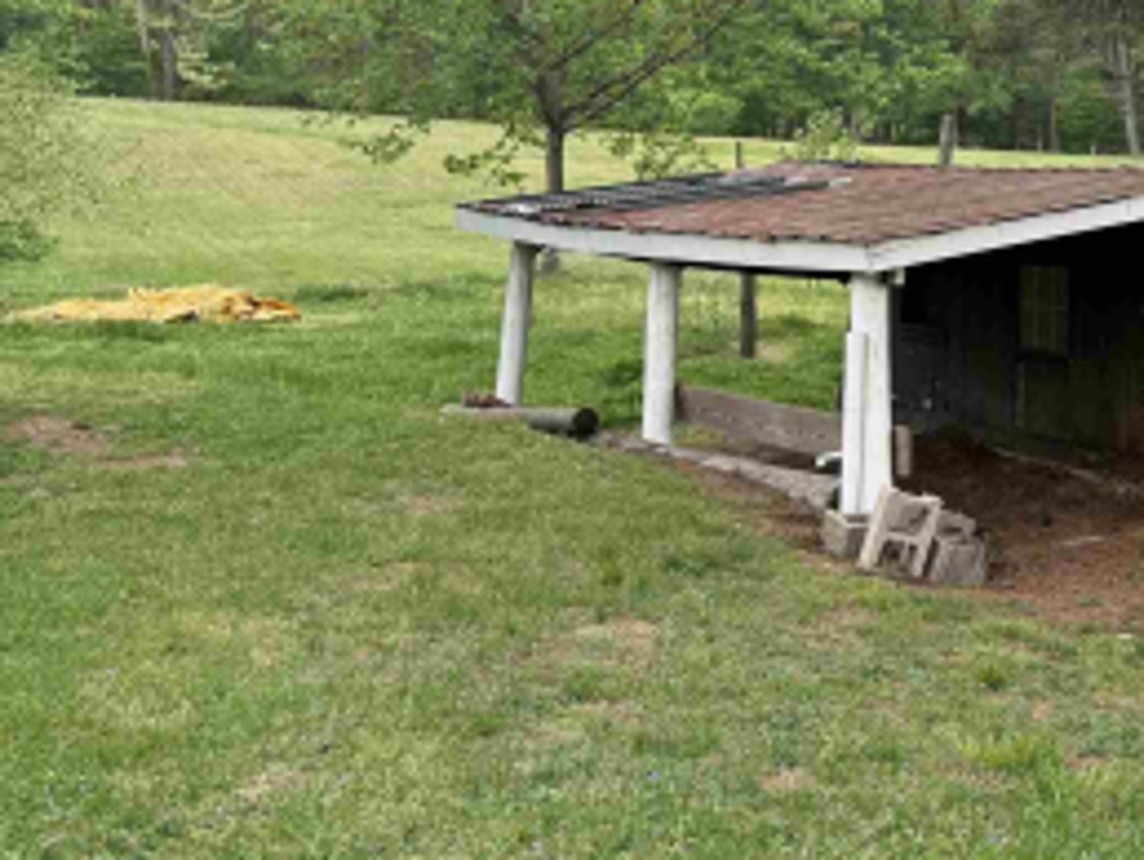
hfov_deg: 27.1
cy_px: 98
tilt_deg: +1.7
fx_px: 2051
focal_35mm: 62
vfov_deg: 23.1
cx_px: 1417
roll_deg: +1.6
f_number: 1.78
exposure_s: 1/920
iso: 100
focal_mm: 6.76
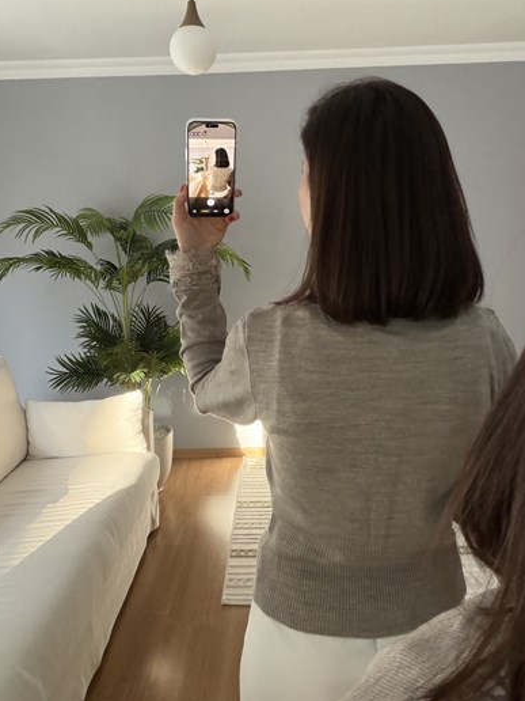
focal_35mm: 31
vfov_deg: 58.3
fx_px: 627
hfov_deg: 45.4
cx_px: 265
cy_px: 342
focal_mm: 2.71
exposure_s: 1/60
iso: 250
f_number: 1.9
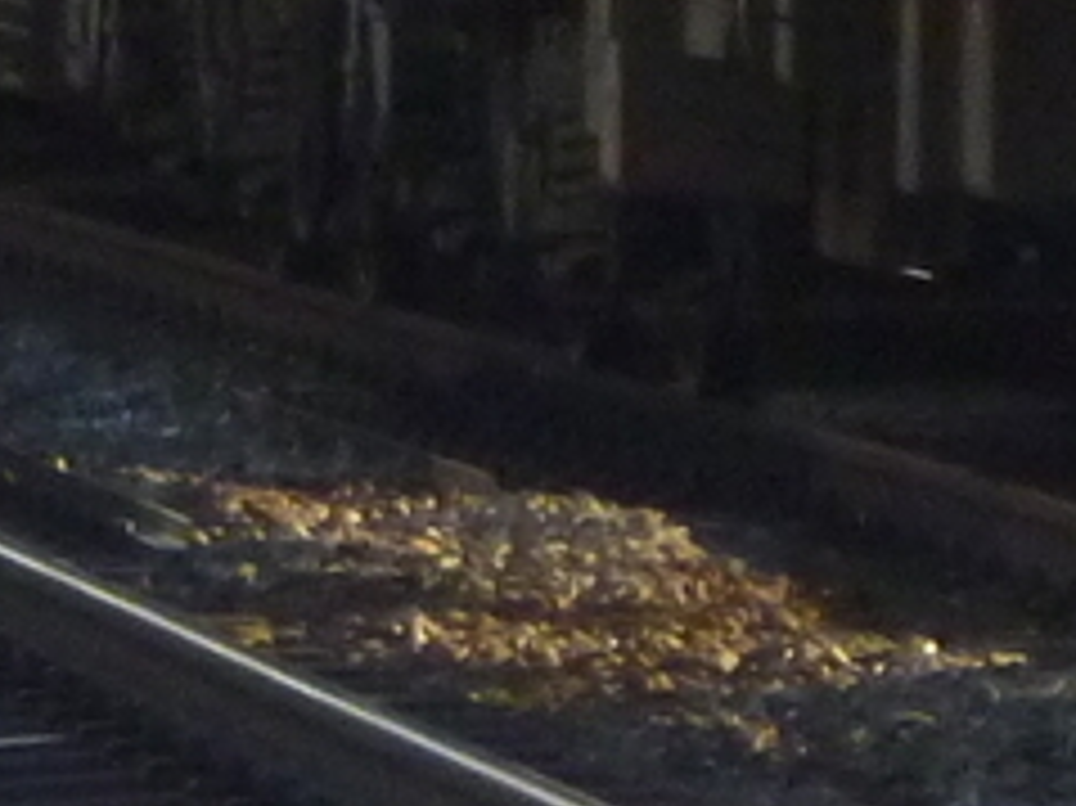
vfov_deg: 1.8
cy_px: -743
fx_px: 25911
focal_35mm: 834
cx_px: 1607
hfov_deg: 2.4
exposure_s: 1/125
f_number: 6.5
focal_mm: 20
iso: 320
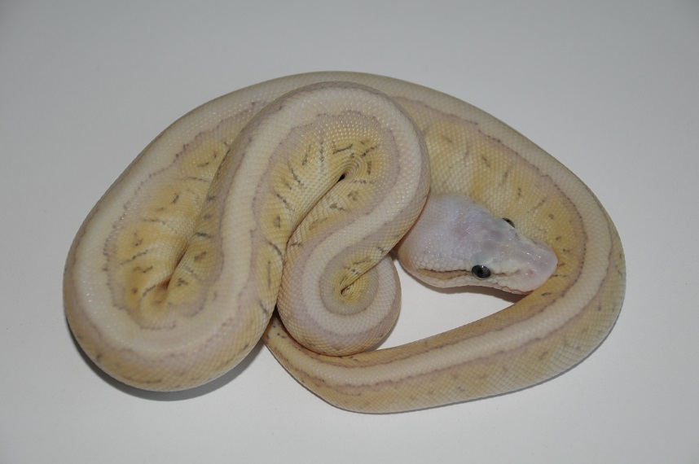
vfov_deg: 13.0
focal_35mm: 105
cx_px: 350
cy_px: 232
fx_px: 2036
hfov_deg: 19.5
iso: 200
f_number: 5.3
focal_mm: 70
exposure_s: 1/60
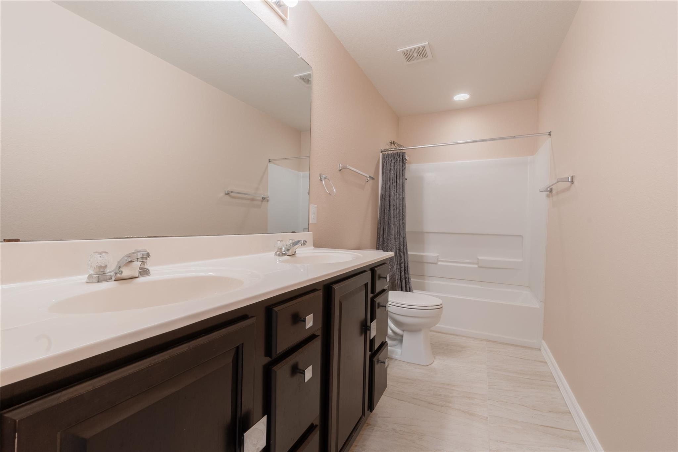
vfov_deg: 77.3
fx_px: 282
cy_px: 226
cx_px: 339
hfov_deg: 100.4
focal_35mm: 15
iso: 100
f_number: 16
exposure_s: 1/4
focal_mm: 10
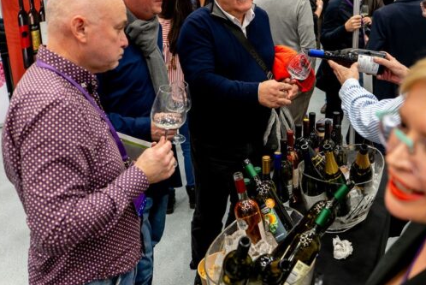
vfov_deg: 35.6
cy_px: 94
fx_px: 438
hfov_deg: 51.2
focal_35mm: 37
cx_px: 269
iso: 2500
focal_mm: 24
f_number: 2.8
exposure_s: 1/160
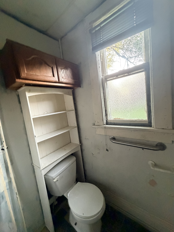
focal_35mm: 14
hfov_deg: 85.7
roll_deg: +5.5
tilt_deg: -7.5
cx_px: 87
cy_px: 116
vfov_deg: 102.1
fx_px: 94
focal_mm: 2.22
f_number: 2.2
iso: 640
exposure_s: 1/60
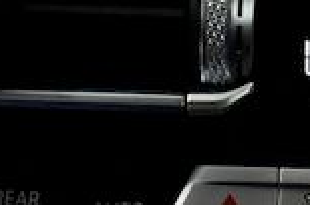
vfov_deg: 4.2
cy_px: -216
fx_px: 2750
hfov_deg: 6.4
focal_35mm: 320
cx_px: 372
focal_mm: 32
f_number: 7.1
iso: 2500
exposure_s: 1/200
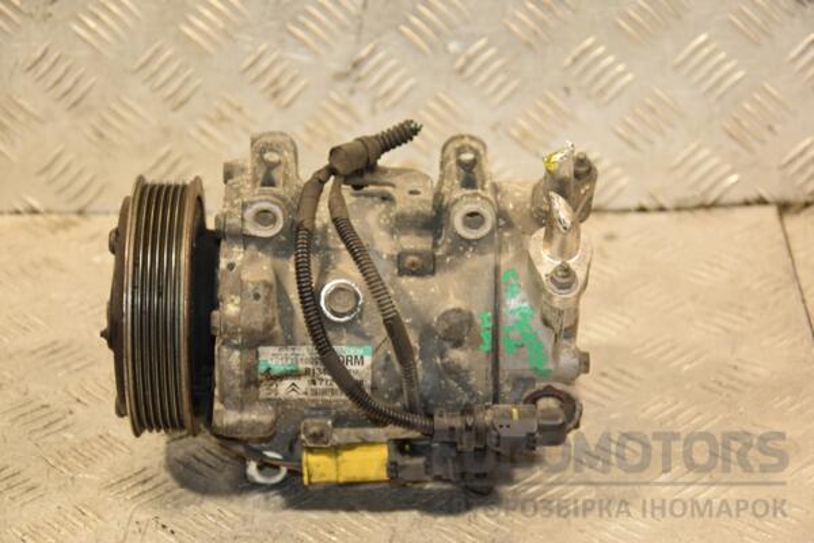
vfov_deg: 14.7
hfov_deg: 21.9
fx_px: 2103
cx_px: 407
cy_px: 272
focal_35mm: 93
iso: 800
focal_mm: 62
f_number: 5.3
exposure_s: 1/100
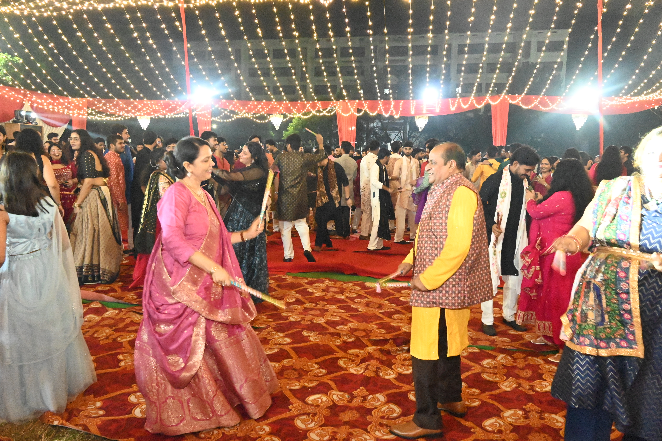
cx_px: 331
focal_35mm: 27
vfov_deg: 47.9
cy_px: 220
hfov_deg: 67.4
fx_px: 496
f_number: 7.1
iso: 16000
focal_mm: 18
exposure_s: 1/80
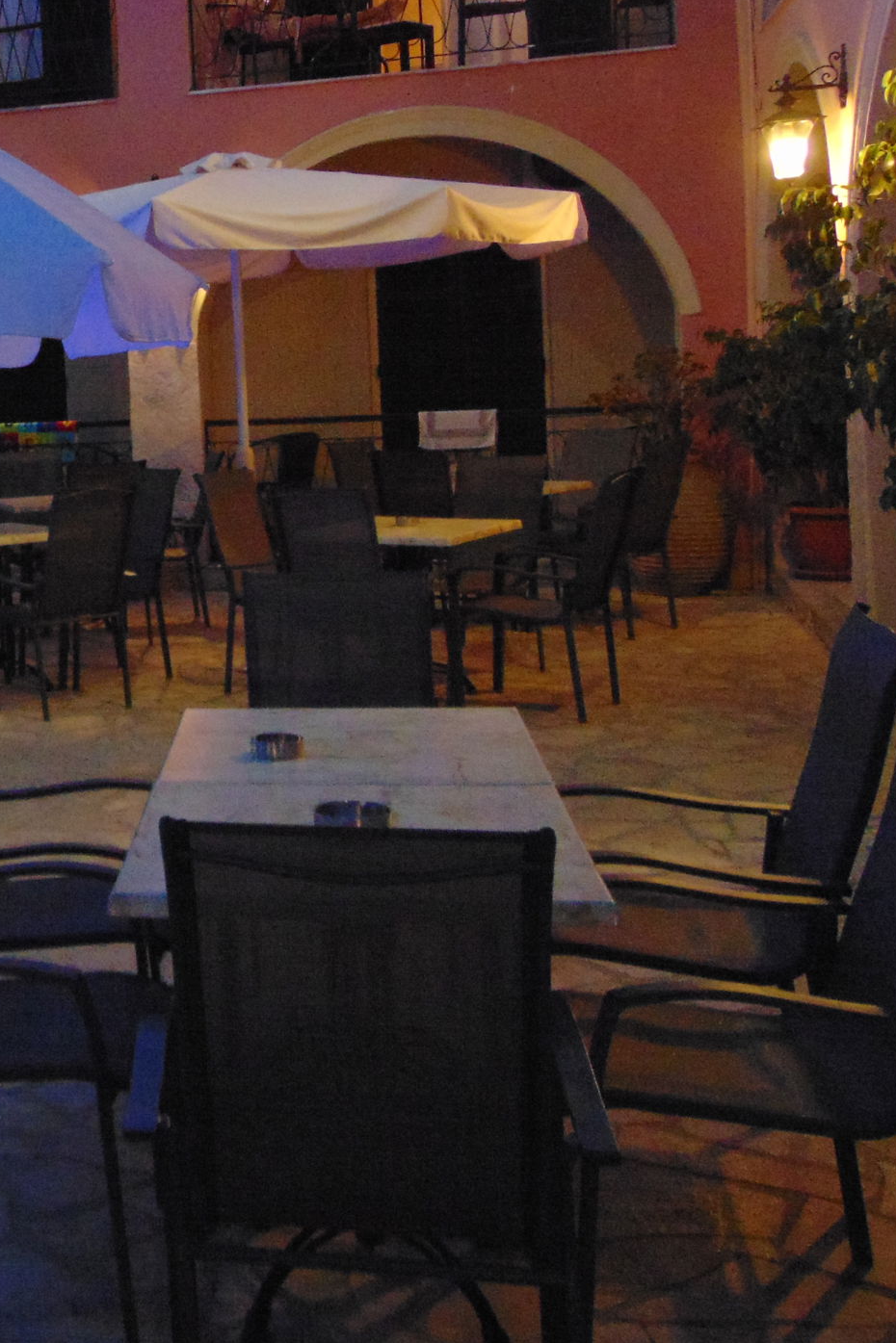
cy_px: 442
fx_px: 1792
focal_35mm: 48
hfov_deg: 25.5
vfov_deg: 40.6
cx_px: -146
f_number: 3
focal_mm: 4.5
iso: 400
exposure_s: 1/10
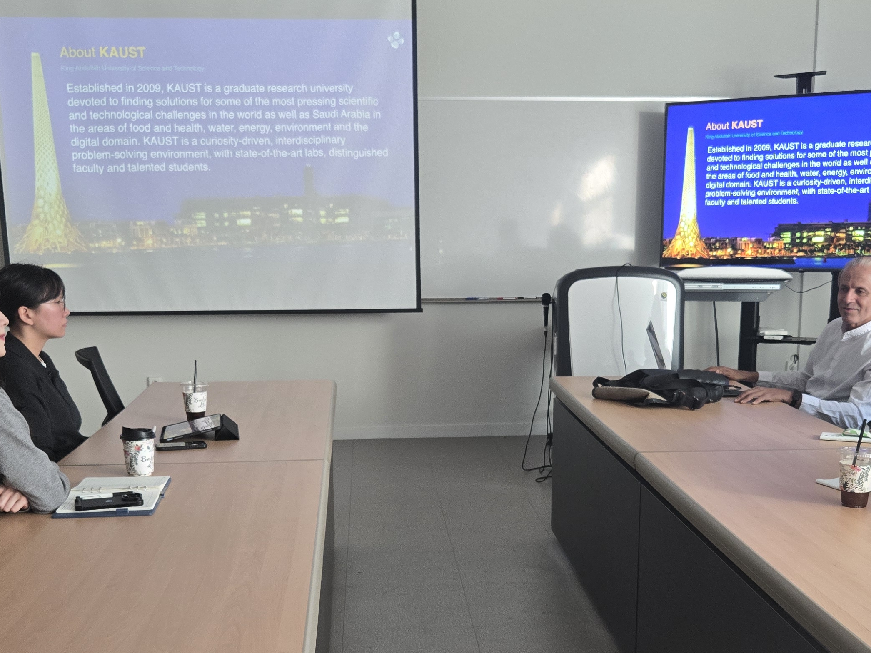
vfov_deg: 32.6
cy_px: 442
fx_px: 1107
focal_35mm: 44
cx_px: 461
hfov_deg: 42.9
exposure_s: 1/120
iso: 320
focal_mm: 5.4
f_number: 1.8
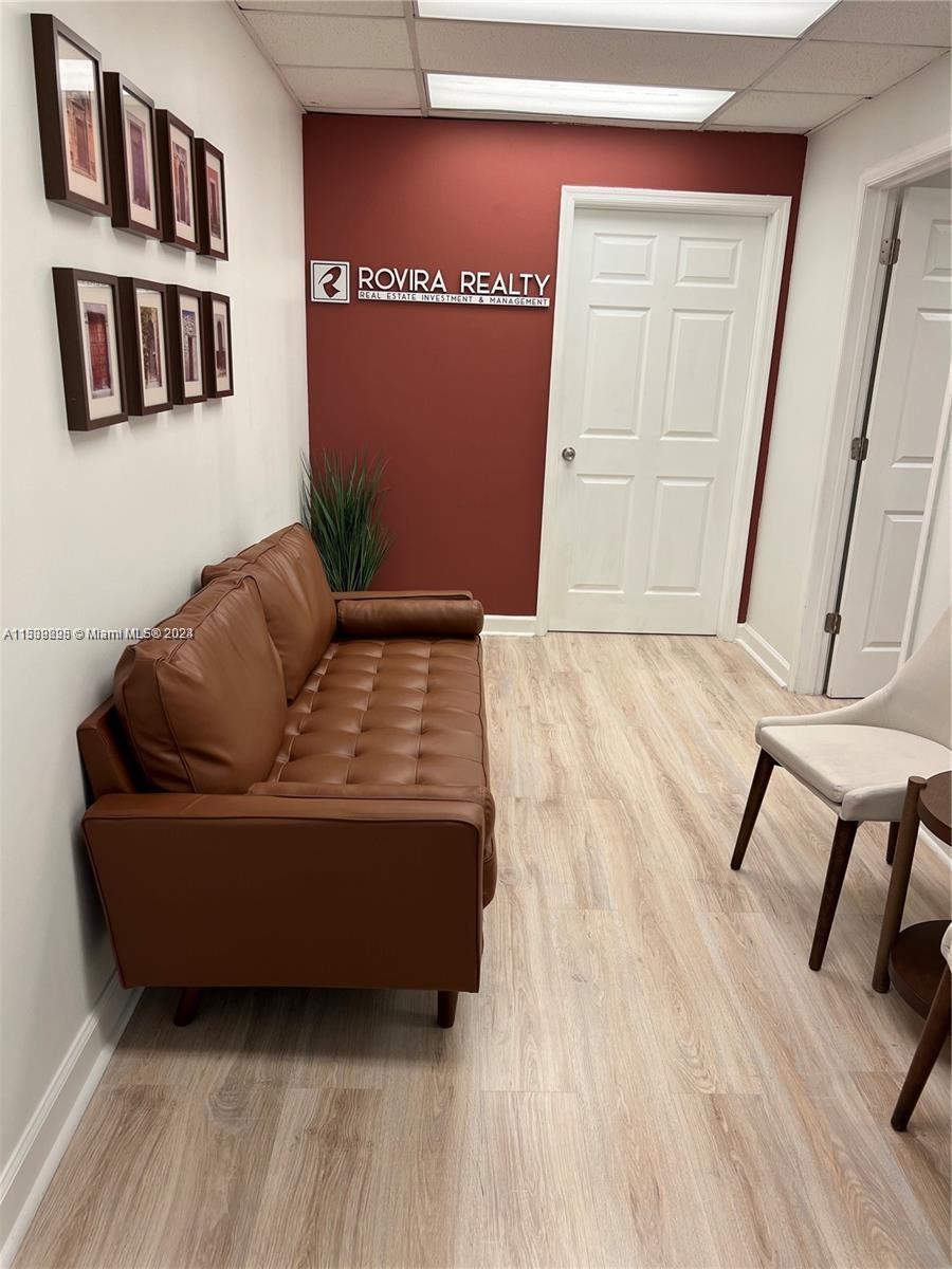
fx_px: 953
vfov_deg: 67.3
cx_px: 476
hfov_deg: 53.1
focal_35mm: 26
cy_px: 634
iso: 32
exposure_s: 1/147
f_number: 1.5
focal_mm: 5.7
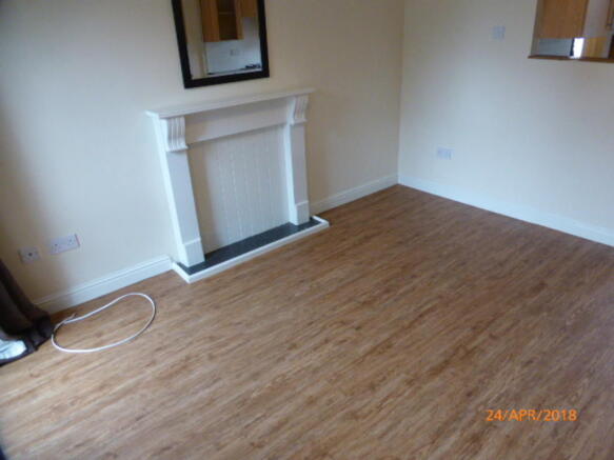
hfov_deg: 71.6
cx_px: 307
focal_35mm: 24
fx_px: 426
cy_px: 230
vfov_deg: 56.8
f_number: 3.3
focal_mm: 4.3
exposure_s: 1/40
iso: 400
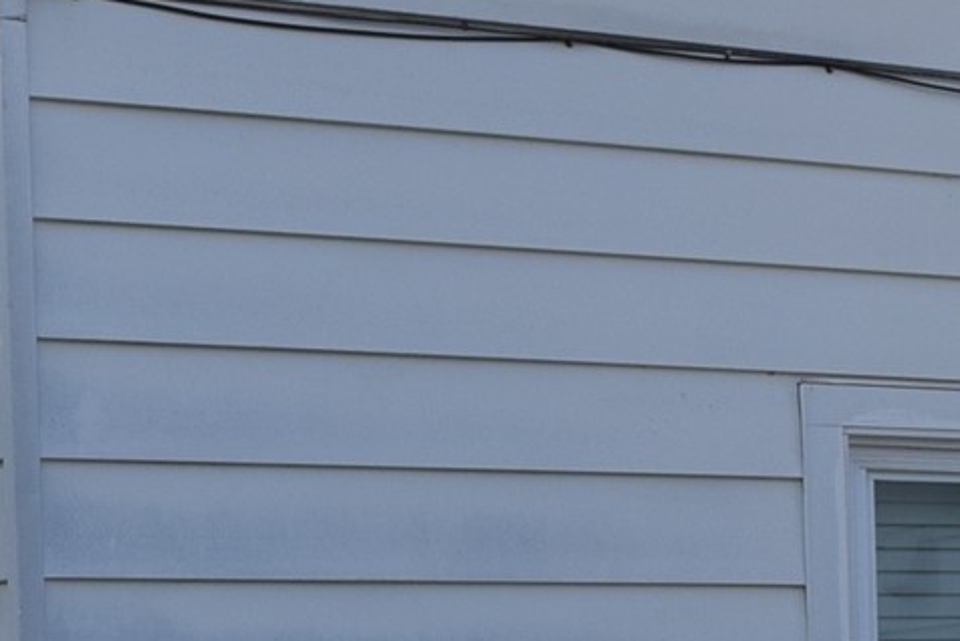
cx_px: 396
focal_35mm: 123
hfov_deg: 16.6
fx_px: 3282
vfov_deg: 10.8
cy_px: 902
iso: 220
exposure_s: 1/250
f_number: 8
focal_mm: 18
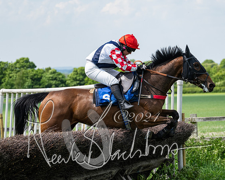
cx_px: 112
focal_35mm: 118
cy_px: 90
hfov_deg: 16.3
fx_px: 788
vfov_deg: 13.0
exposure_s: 1/5000
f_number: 2.8
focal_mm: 70
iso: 400
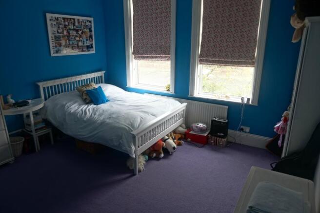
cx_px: 160
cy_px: 106
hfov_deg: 73.8
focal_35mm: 24
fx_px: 213
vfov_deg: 53.0
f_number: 8
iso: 400
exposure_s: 1/60
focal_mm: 16
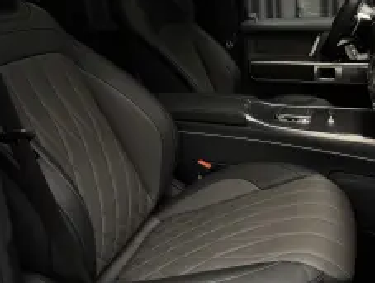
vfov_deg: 37.2
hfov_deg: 47.9
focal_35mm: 38
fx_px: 412
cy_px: 84
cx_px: 258
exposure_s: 1/50
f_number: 1.78
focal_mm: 6.76
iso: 125
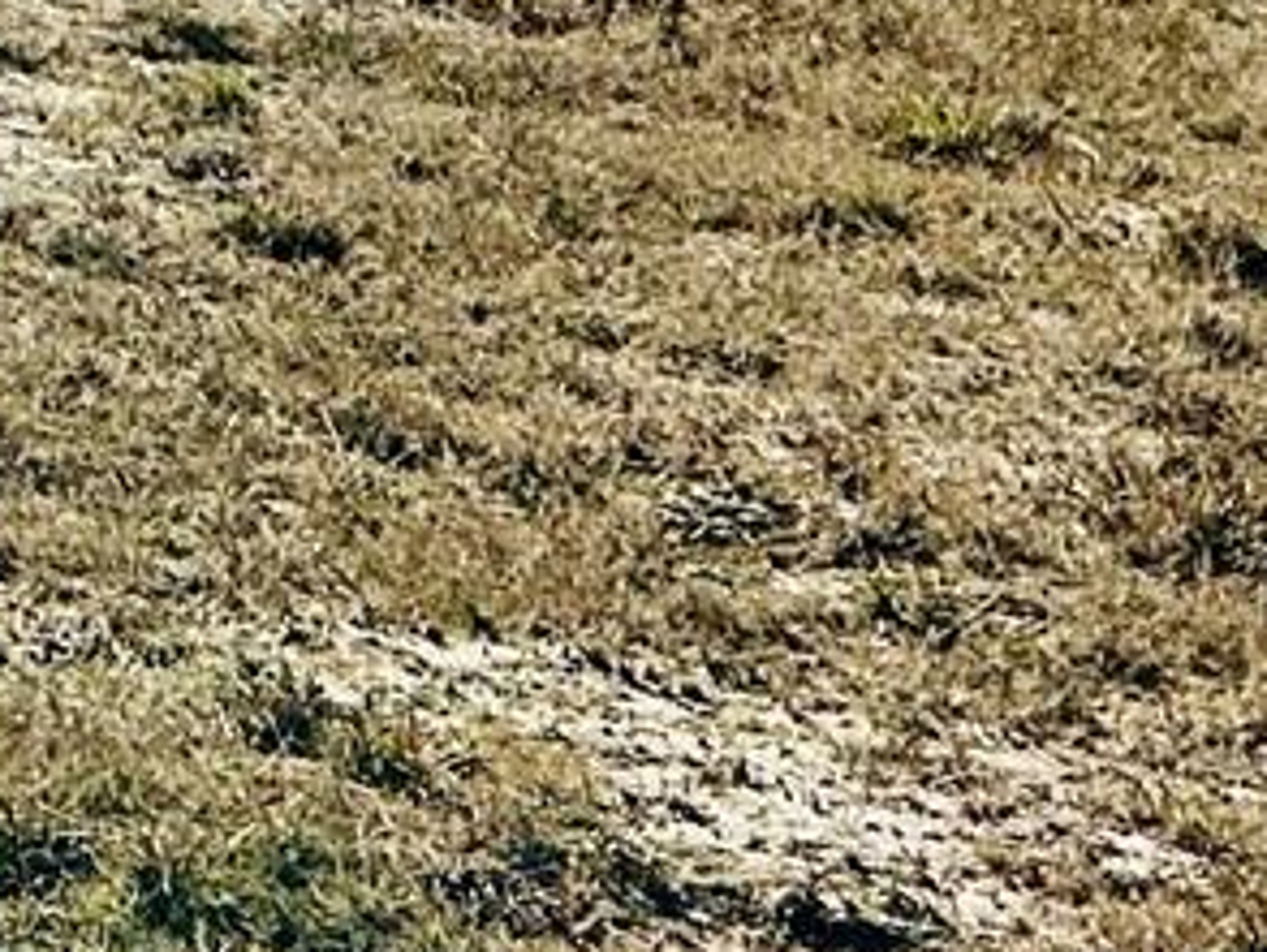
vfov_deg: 8.2
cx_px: -2543
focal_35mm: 167
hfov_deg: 9.3
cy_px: -1331
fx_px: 6117
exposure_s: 1/18519
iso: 80
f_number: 1.78
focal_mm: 6.86
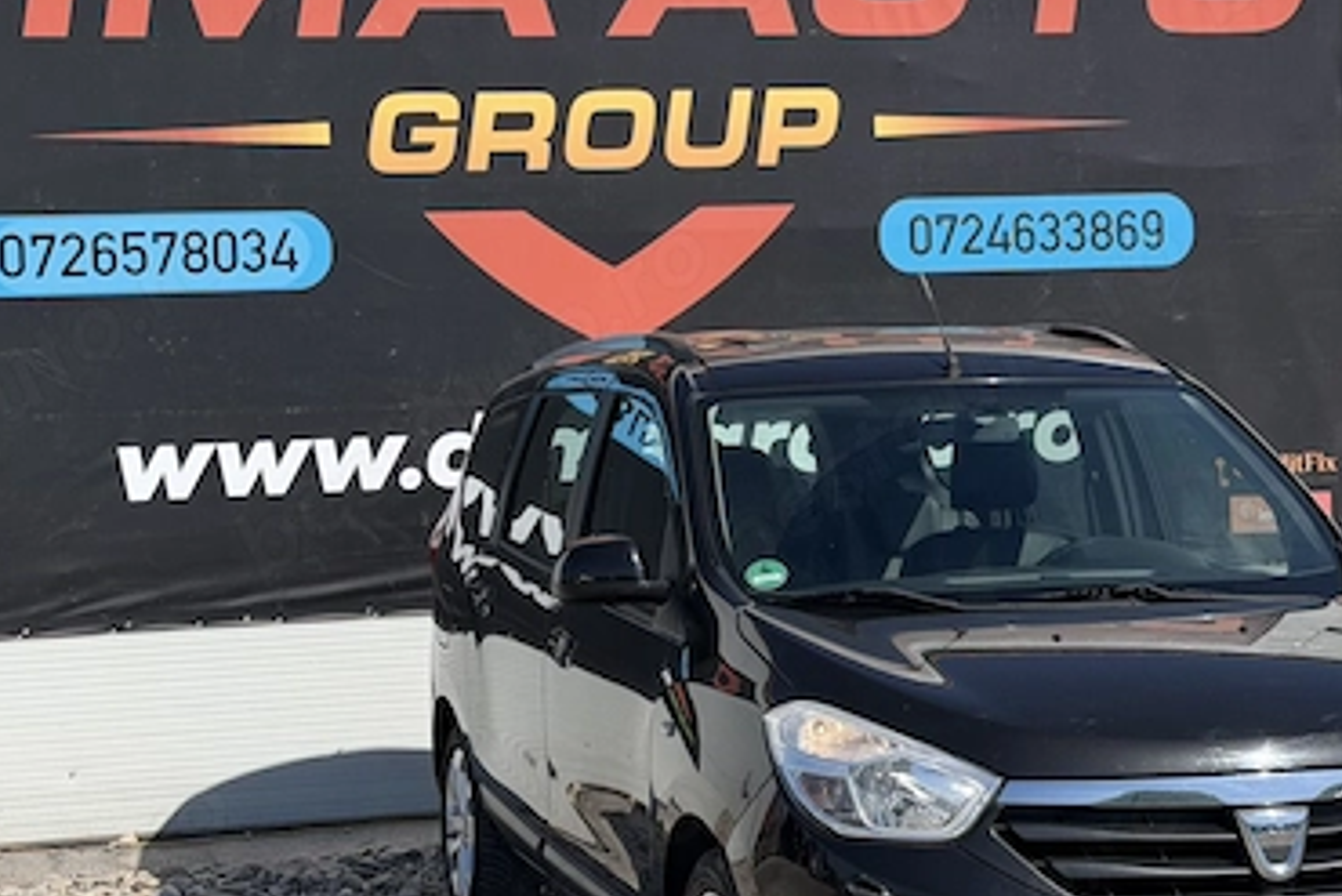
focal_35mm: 81
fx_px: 3021
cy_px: 446
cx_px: 751
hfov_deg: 25.0
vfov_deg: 16.9
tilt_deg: +0.4
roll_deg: +2.0
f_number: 1.78
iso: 80
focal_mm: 6.76
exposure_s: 1/6024
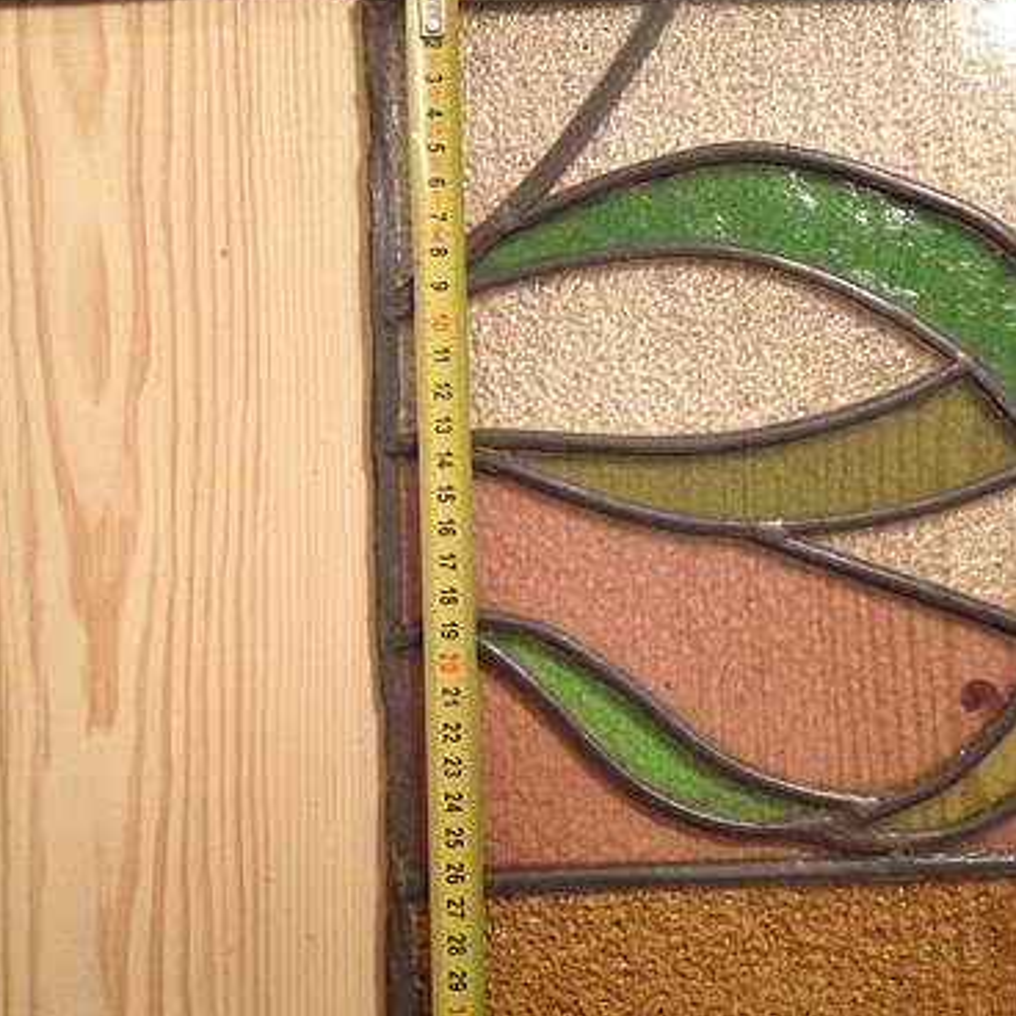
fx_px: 1395
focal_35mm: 42
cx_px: 507
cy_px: 560
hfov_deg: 40.0
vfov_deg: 40.0
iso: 500
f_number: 2.4
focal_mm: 4.28
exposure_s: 1/15
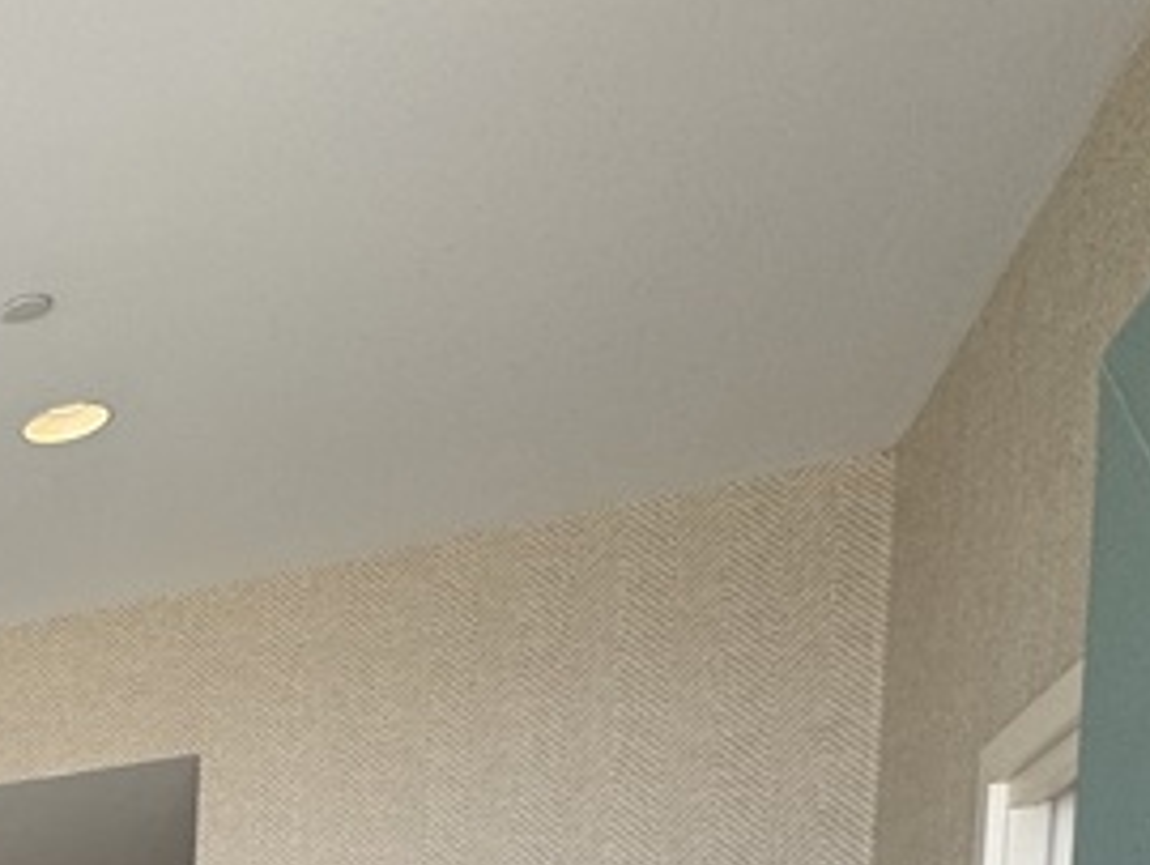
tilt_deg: -3.7
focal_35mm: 53
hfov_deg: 21.7
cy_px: 1398
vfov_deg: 21.6
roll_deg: -0.6
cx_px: -950
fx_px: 1762
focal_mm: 2.22
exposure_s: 1/99
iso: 50
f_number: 2.2
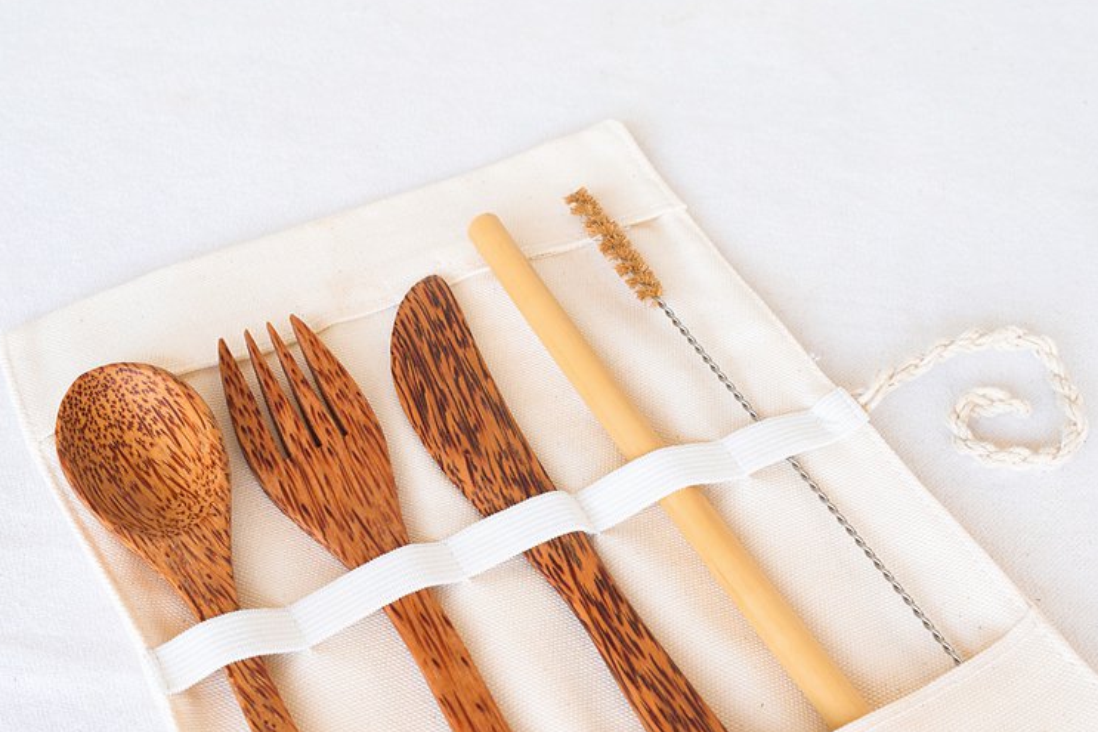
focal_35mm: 55
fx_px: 1677
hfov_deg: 36.2
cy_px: 375
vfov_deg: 24.6
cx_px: 520
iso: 1250
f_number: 11
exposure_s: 1/30
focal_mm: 34
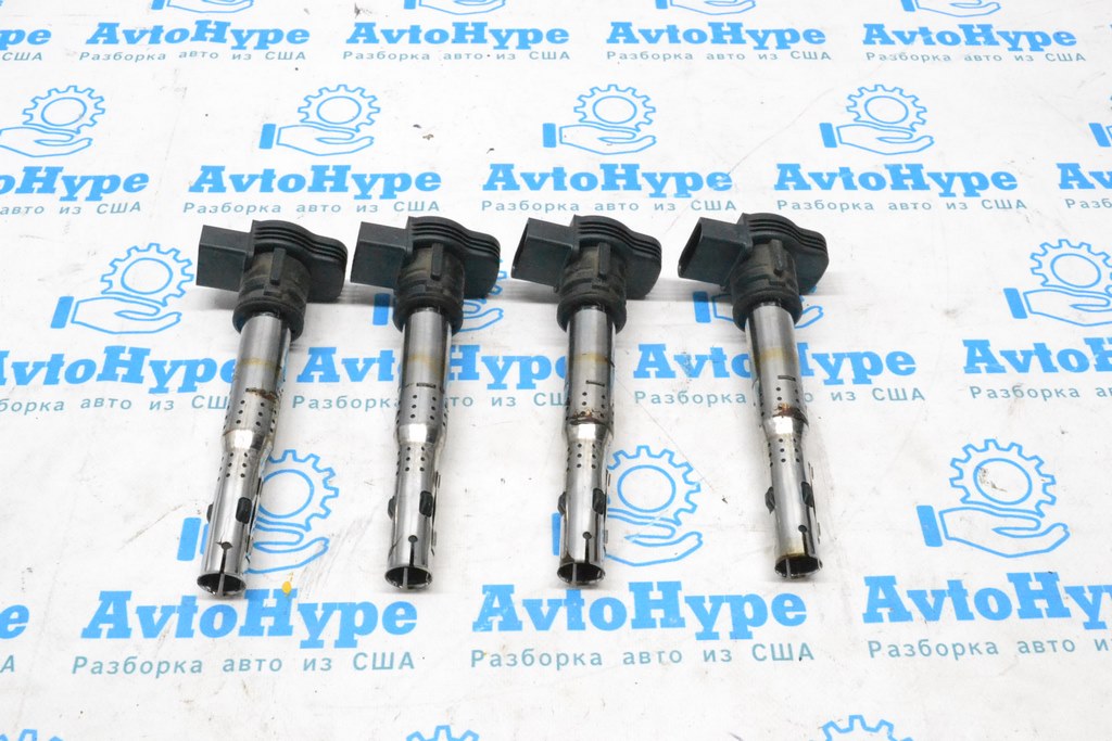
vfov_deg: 34.2
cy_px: 370
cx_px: 556
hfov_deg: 49.5
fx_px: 1205
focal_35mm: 39
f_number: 13
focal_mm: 26
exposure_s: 1/100
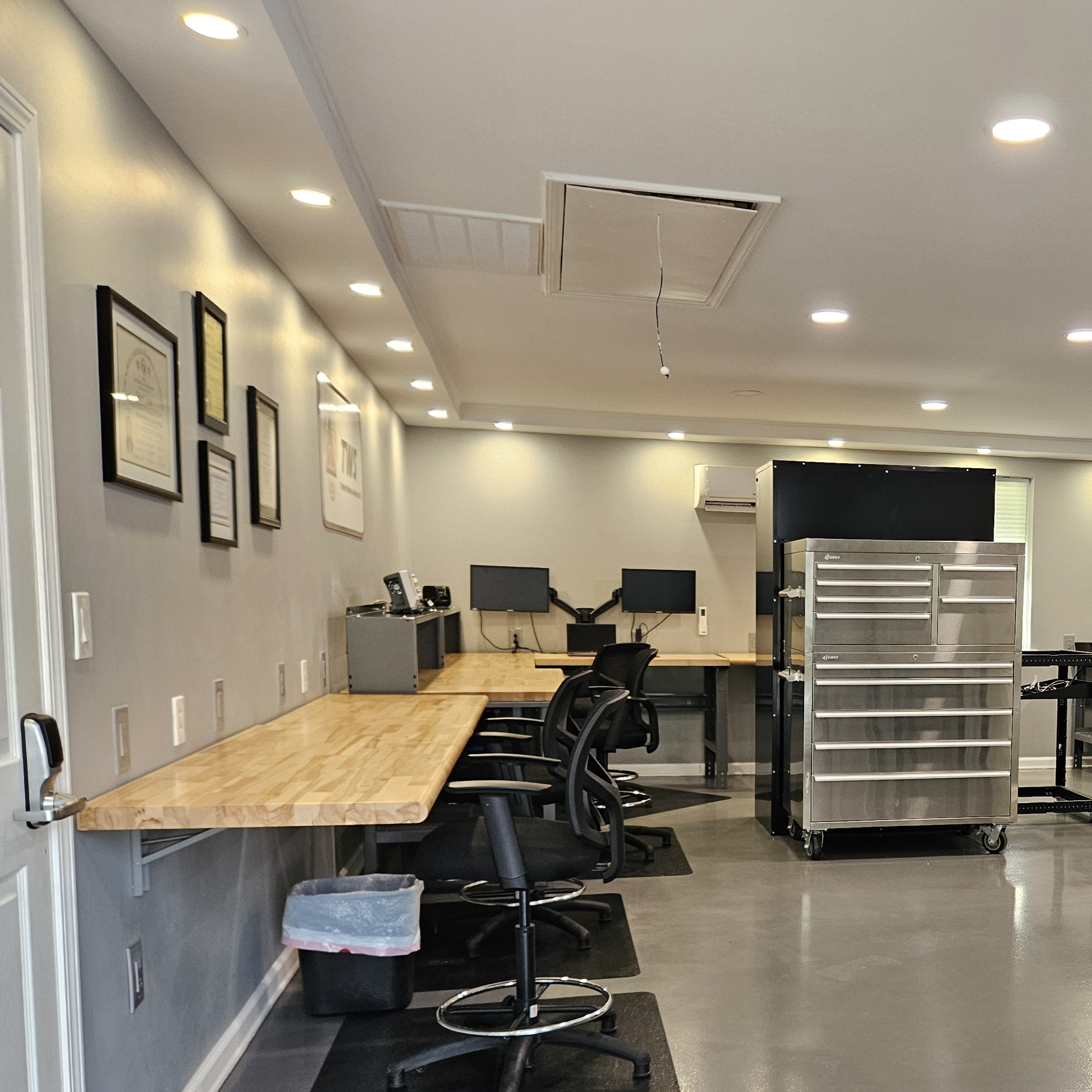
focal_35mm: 35
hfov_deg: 44.6
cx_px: 893
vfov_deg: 46.7
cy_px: 705
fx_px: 1249
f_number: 1.8
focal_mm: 5.4
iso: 200
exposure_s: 1/120
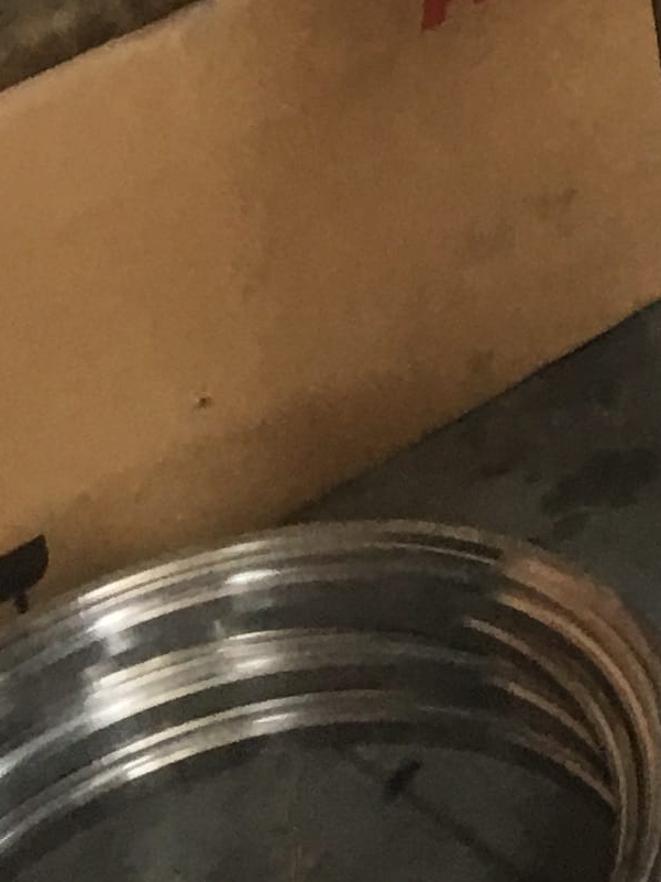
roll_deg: -1.0
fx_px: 3716
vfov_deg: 12.8
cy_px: -465
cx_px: 1587
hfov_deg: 9.1
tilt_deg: -26.5
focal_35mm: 146
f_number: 2.2
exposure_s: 1/33
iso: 50
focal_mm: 4.15
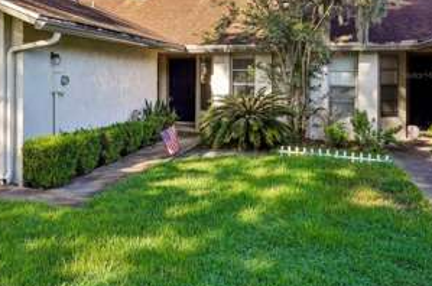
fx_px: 539
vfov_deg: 29.3
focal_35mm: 45
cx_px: 94
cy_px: 74
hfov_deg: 42.0
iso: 250
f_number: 20
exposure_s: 1/30
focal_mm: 28
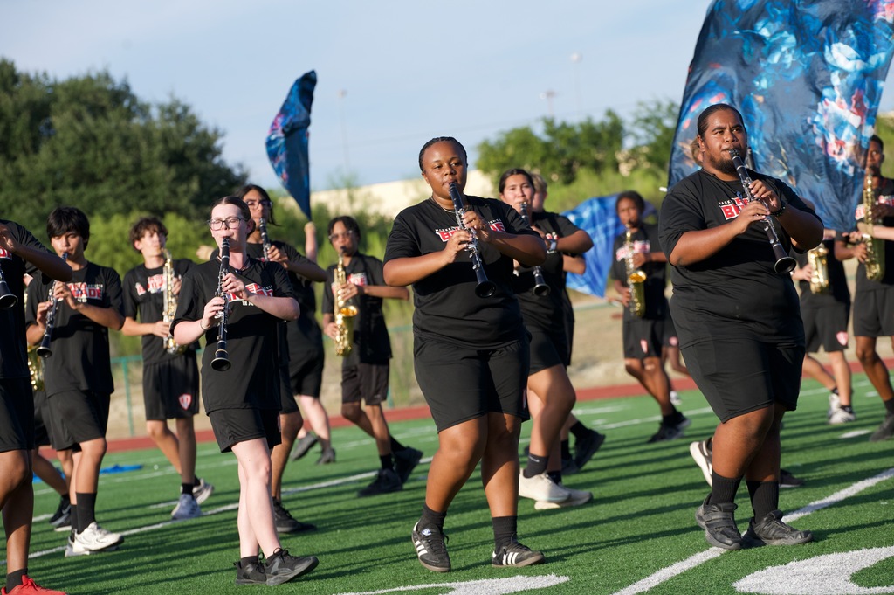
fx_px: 3474
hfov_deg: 14.7
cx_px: 447
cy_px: 298
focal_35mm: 140
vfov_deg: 9.8
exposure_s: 1/2000
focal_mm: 140
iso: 640
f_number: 5.6
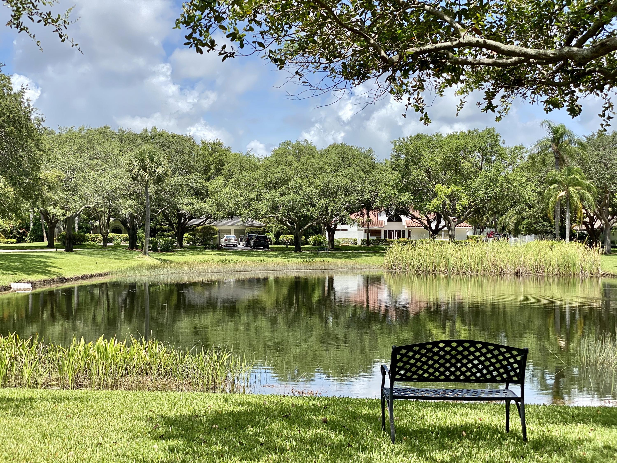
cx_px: 308
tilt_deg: +0.4
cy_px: 232
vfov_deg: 28.0
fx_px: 927
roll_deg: -0.7
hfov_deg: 36.8
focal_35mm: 52
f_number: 2
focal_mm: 6
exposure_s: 1/1199
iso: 20
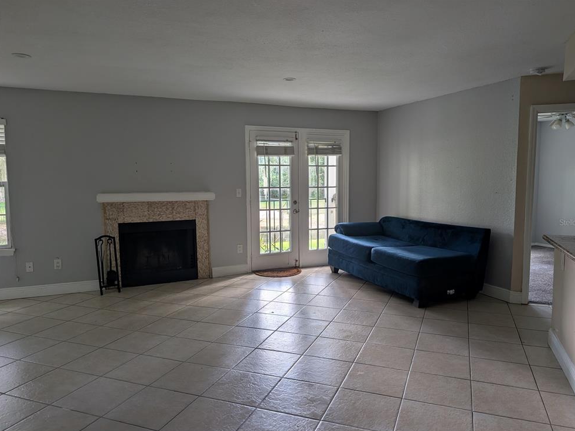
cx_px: 296
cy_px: 222
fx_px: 415
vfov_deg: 54.8
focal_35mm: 25
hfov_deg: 69.4
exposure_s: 1/23.8
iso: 28
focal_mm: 6.9
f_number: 1.68
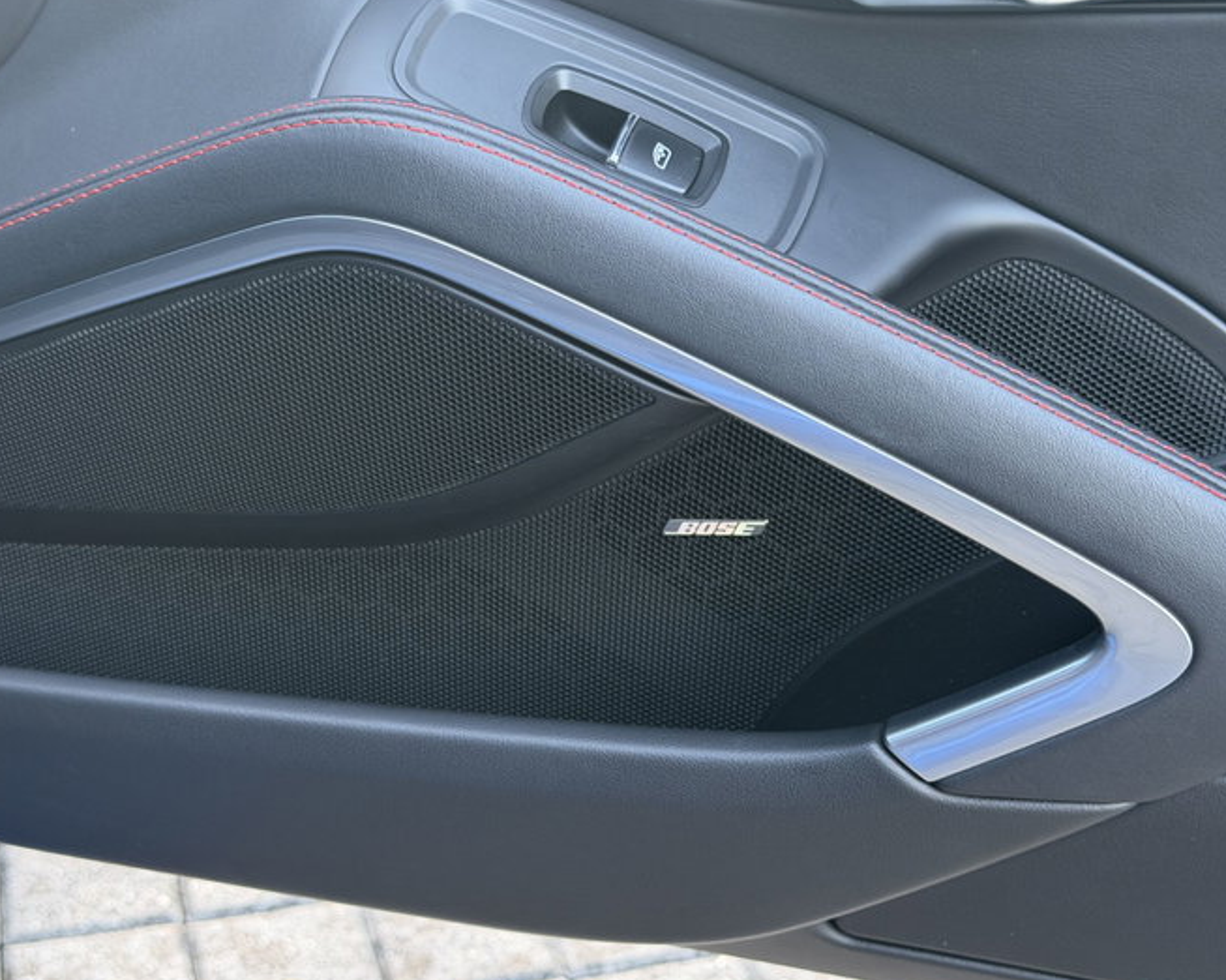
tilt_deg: -26.9
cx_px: 606
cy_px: 528
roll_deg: -2.9
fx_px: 1995
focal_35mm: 55
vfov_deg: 27.6
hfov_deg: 34.2
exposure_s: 1/60
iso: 160
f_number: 1.78
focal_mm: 6.76
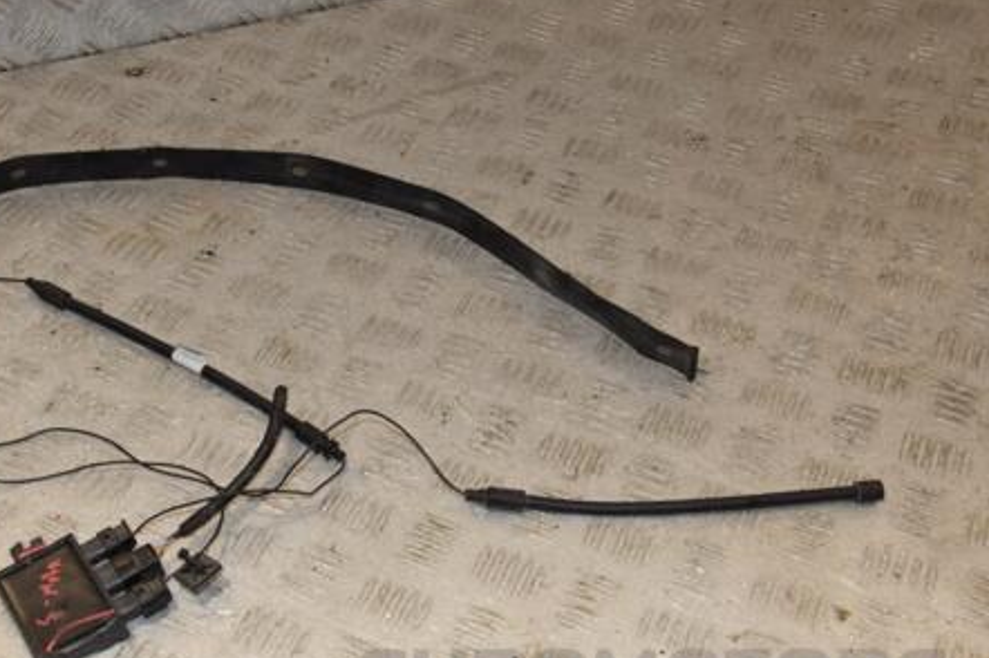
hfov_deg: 37.1
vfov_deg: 25.4
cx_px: 320
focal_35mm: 53
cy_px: 385
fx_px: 1455
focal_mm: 26
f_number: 8
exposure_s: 1/200
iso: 800
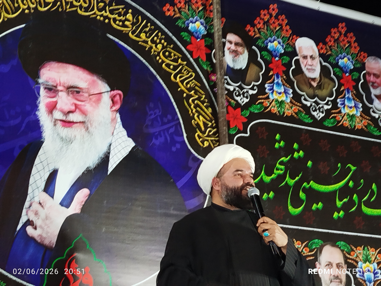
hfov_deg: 27.0
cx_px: 190
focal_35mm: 72
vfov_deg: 20.4
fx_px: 792
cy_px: 143
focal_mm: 5.31
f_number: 1.7
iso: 250
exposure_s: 1/33
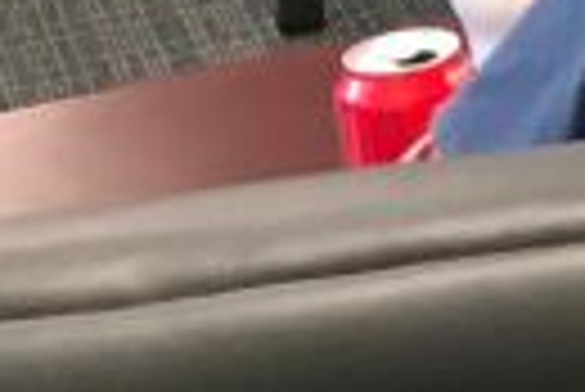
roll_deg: +1.5
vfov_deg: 6.9
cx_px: 1818
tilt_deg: -14.9
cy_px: -340
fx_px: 3140
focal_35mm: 193
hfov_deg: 8.6
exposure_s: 1/16
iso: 64
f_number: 1.8
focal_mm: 3.99
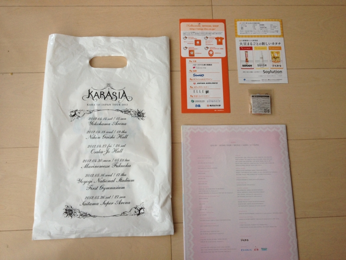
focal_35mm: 35
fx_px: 350
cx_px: 173
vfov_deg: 40.7
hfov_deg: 52.6
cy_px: 130
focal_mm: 4.28
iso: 100
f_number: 2.4
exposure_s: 1/120
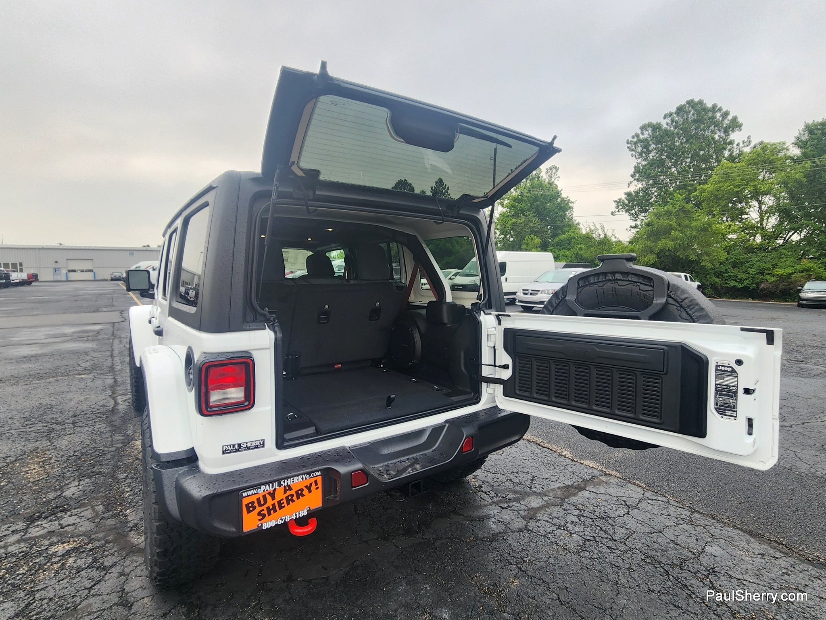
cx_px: 413
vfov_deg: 89.9
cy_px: 310
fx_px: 310
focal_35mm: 13
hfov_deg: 106.2
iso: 80
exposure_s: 1/120
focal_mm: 2.2
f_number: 2.2
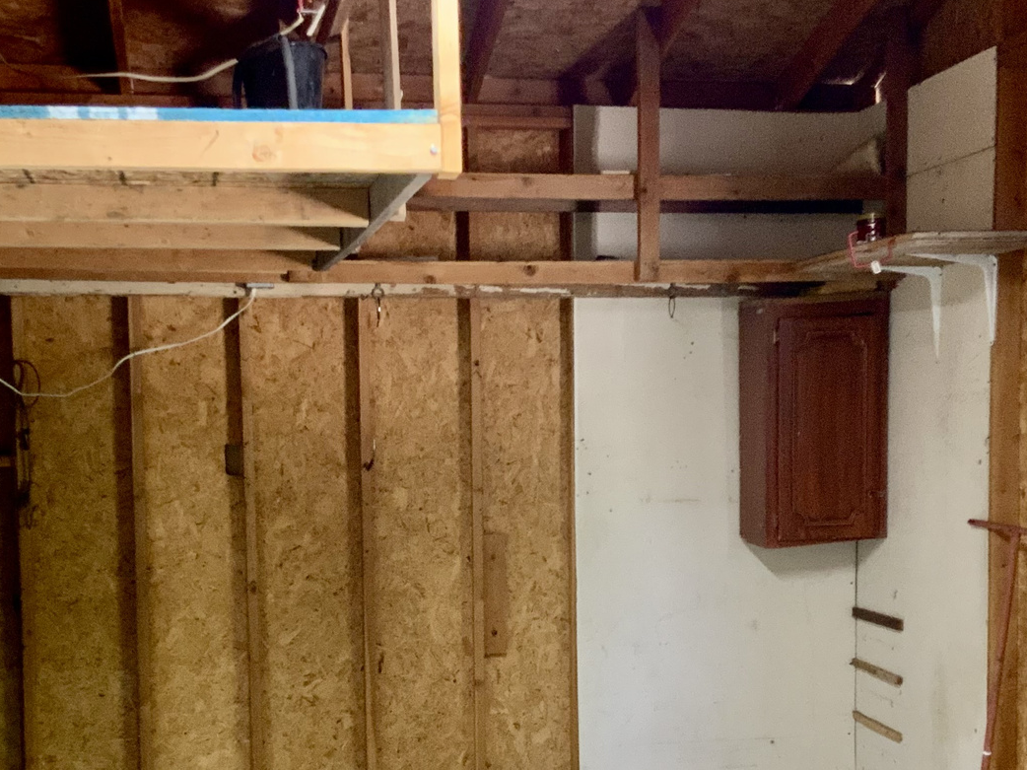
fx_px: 1691
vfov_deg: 25.4
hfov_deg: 33.8
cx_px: 547
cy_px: 566
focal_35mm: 57
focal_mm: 3
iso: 250
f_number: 1.8
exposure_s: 1/60
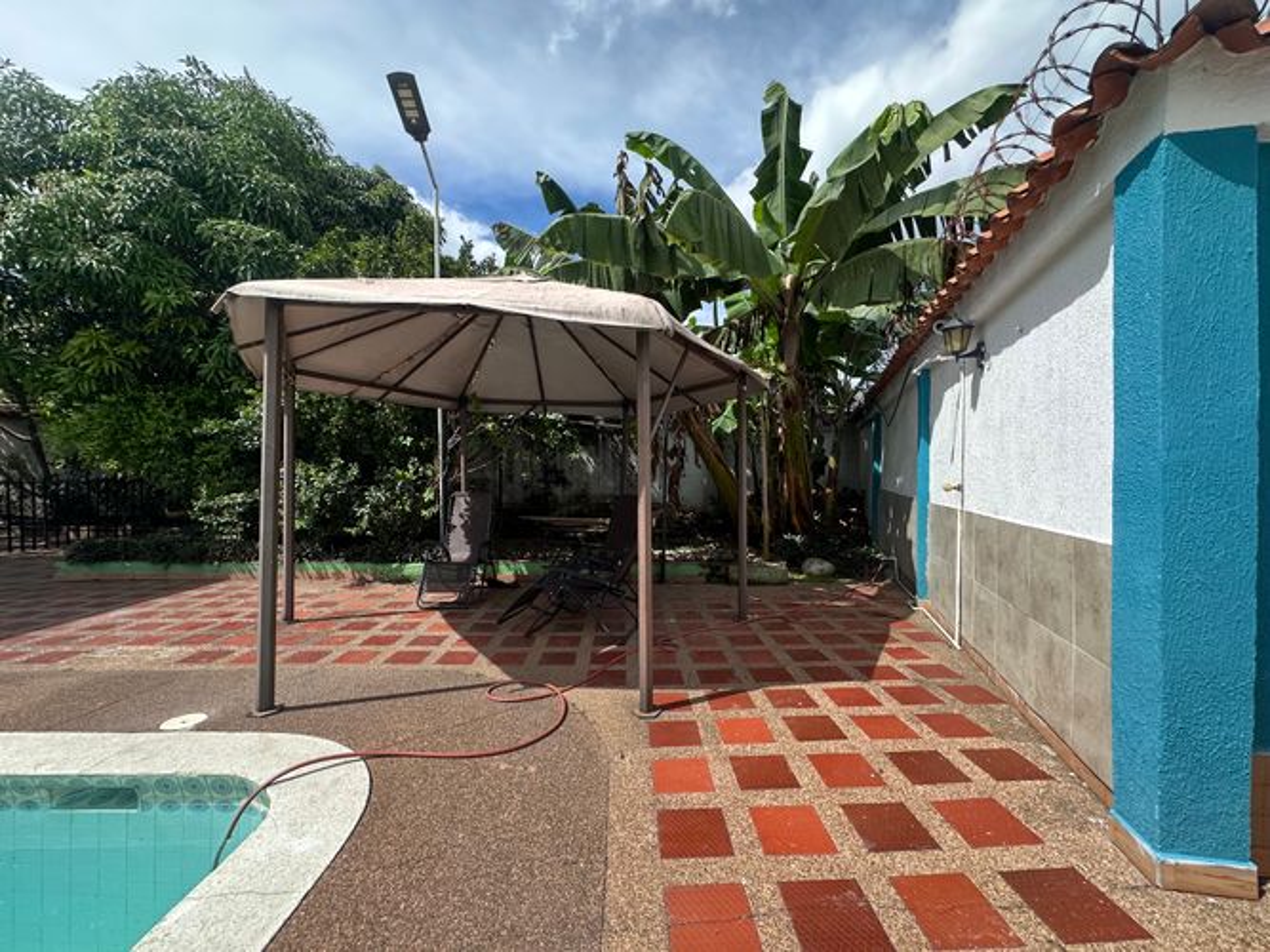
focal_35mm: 14
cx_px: 635
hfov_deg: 102.1
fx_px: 514
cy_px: 476
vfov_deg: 85.7
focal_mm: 2.22
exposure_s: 1/785
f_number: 2.2
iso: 40
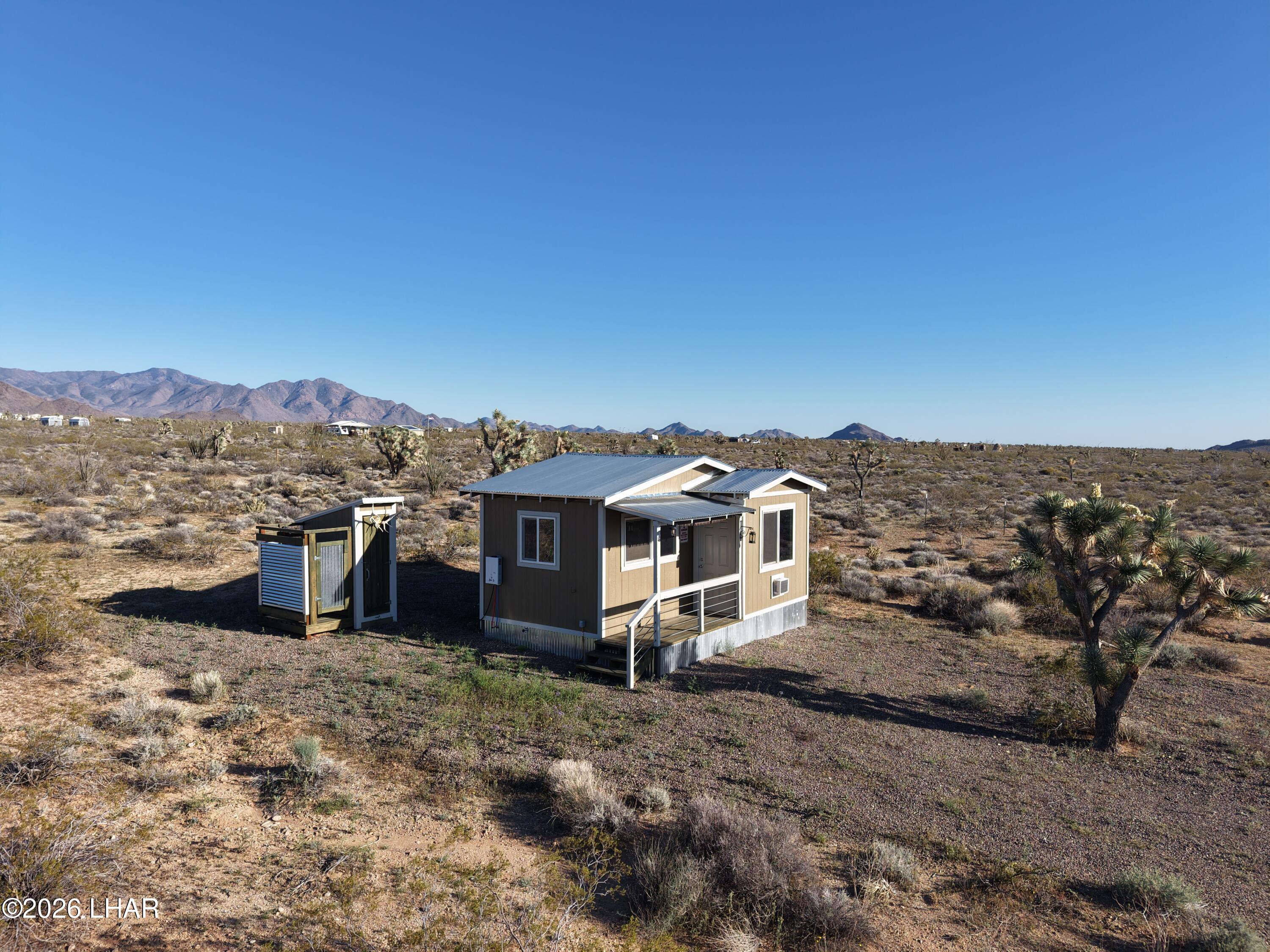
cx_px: 635
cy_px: 476
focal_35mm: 24
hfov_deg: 71.6
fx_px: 881
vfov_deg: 56.8
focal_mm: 8.67
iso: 110
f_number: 1.8
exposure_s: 1/2500
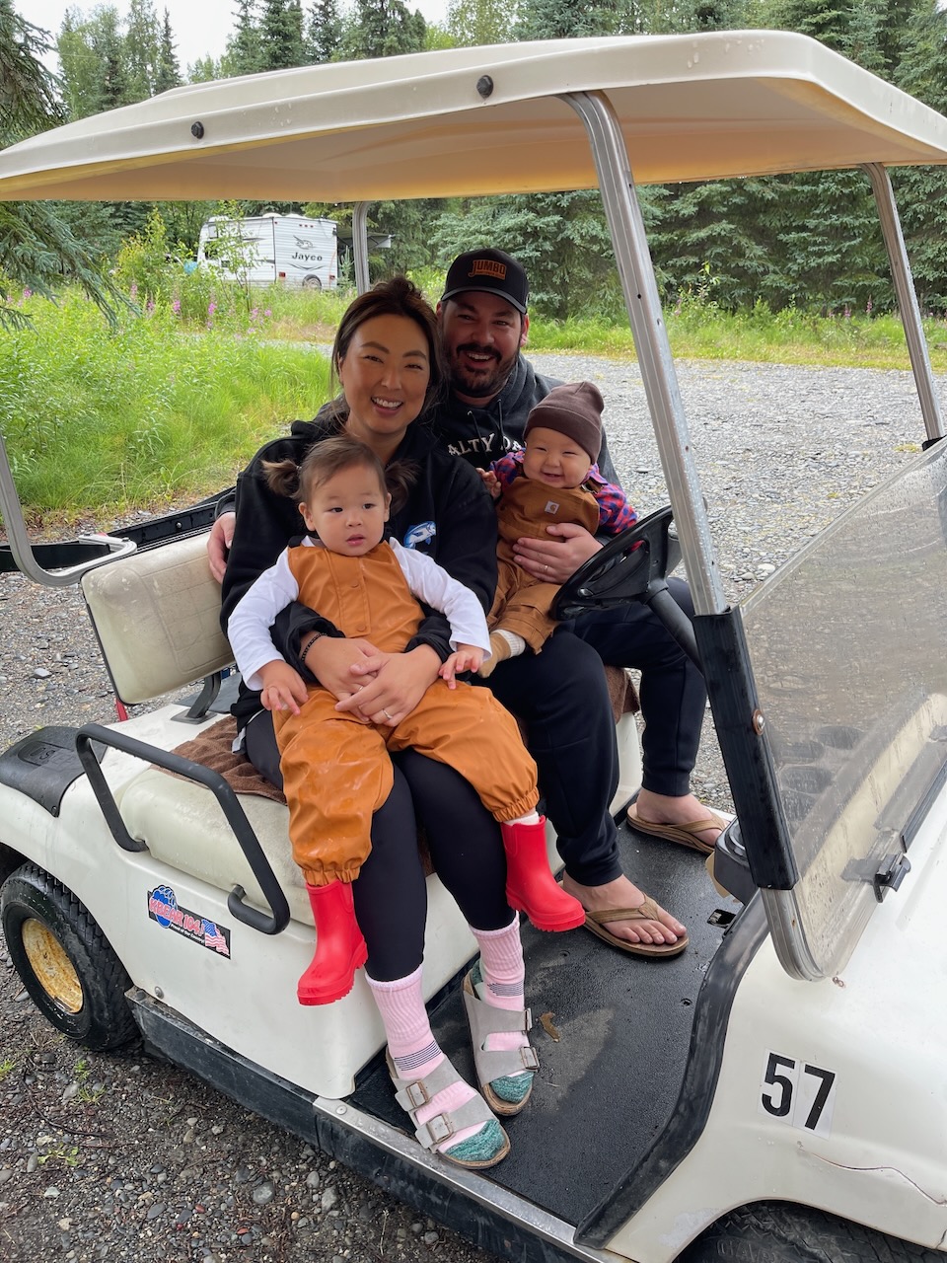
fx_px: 948
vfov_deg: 67.3
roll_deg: -1.4
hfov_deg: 53.1
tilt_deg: -18.1
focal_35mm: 26
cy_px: 632
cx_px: 474
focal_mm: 5.1
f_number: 1.6
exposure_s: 1/121
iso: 64
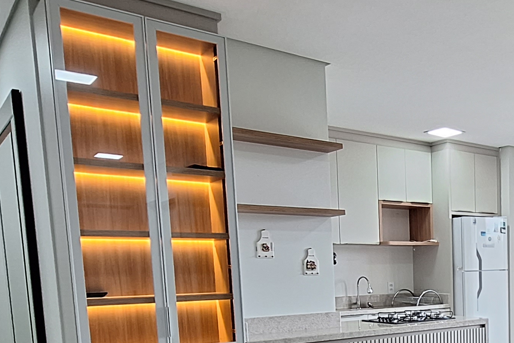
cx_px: 494
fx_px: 571
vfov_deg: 30.8
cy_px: 349
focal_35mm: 40
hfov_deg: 42.9
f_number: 2.2
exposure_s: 1/40
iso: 100
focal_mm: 1.74
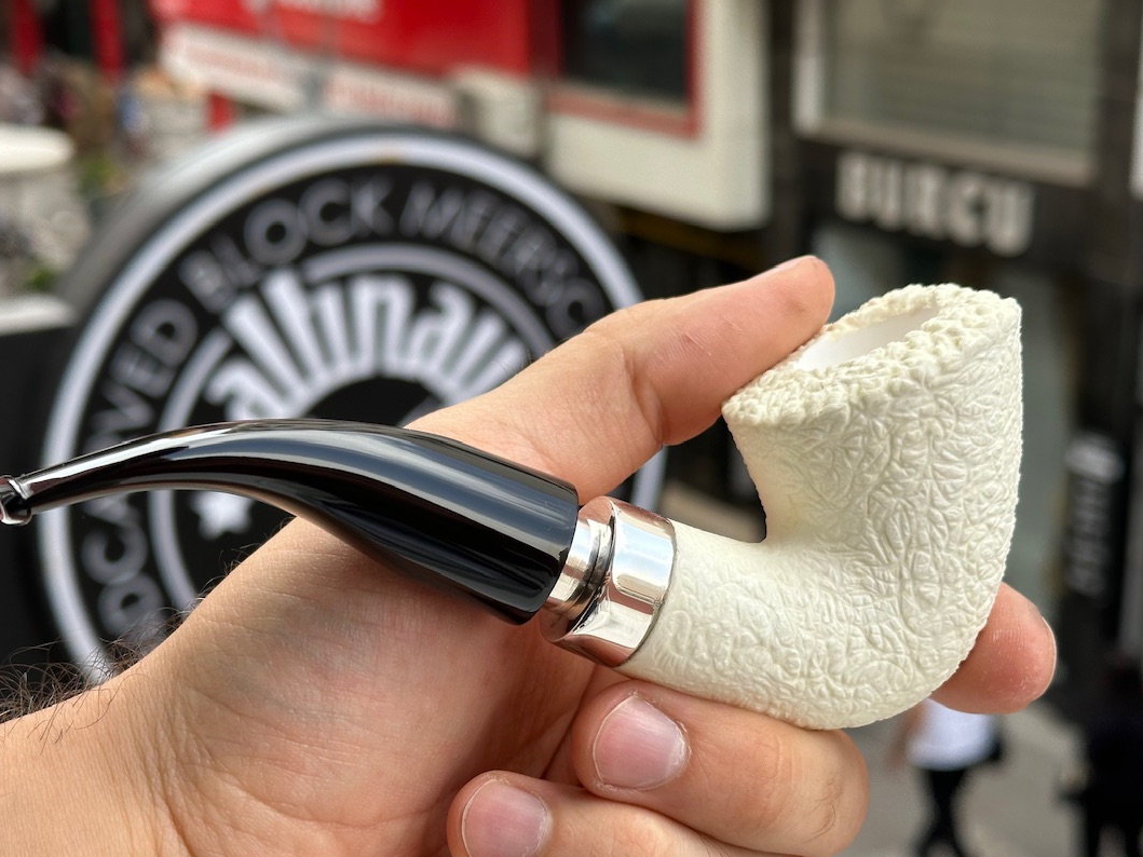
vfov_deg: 25.2
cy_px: 482
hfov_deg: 33.2
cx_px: 526
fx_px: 1915
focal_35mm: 58
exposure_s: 1/521
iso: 64
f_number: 1.78
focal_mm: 6.86
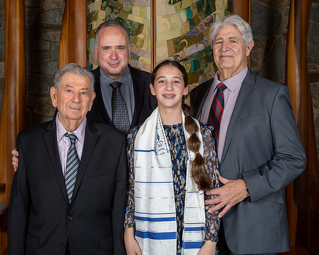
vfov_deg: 24.0
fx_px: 601
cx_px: 149
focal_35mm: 64
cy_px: 127
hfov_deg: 29.7
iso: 400
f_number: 7.1
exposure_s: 1/250
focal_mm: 35
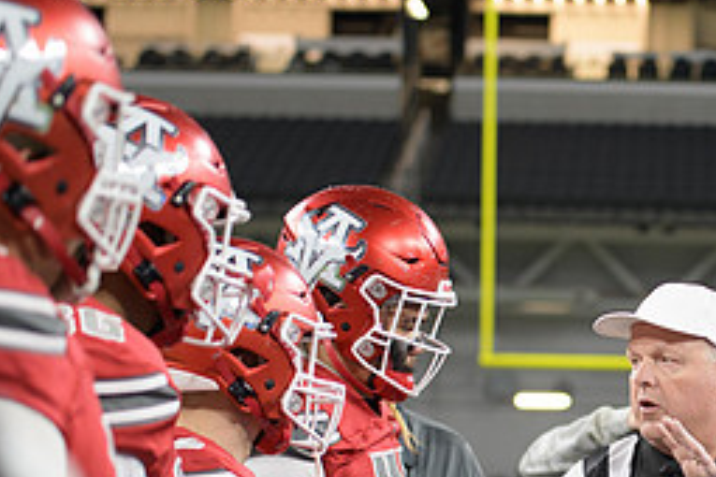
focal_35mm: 159
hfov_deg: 12.8
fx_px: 3162
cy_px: 391
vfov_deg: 8.6
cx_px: 688
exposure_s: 1/400
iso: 1000
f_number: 2.8
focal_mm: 70
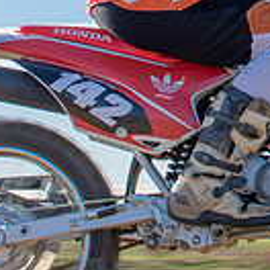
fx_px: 2136
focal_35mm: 242
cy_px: -34
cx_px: 346
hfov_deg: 7.2
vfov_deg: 7.2
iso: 200
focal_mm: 38
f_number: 11
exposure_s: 1/160
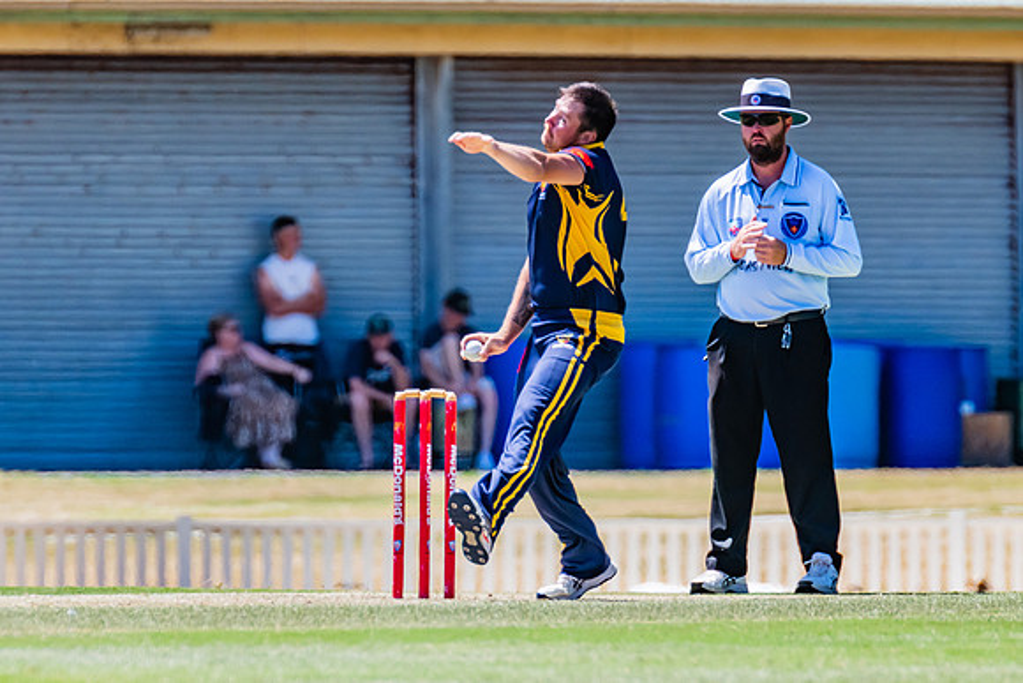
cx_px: 417
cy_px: 389
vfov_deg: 1.5
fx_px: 25980
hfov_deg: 2.3
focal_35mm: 914
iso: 640
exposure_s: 1/2000
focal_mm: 600
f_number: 8
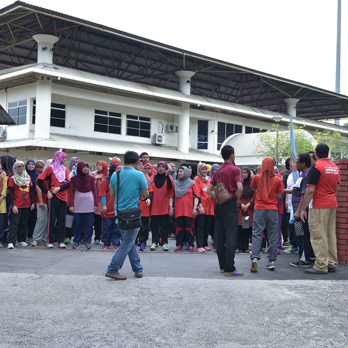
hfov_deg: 36.8
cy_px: 174
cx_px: 179
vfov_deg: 36.8
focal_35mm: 46
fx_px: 523
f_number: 2.8
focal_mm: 24
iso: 100
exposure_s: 1/200
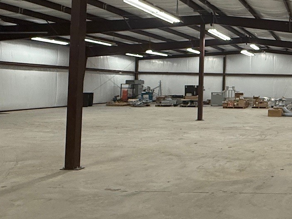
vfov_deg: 34.8
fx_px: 346
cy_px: 75
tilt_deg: +2.6
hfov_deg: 38.2
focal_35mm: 41
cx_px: 320
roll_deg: -1.3
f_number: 2.2
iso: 320
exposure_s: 1/128
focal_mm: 2.22
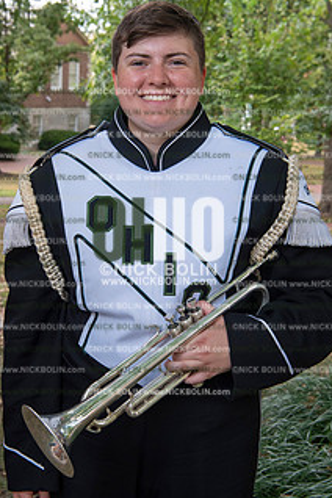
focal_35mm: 65
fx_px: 899
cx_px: 158
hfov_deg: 20.9
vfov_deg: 31.0
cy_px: 241
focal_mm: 46
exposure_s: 1/100
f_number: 8
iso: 500
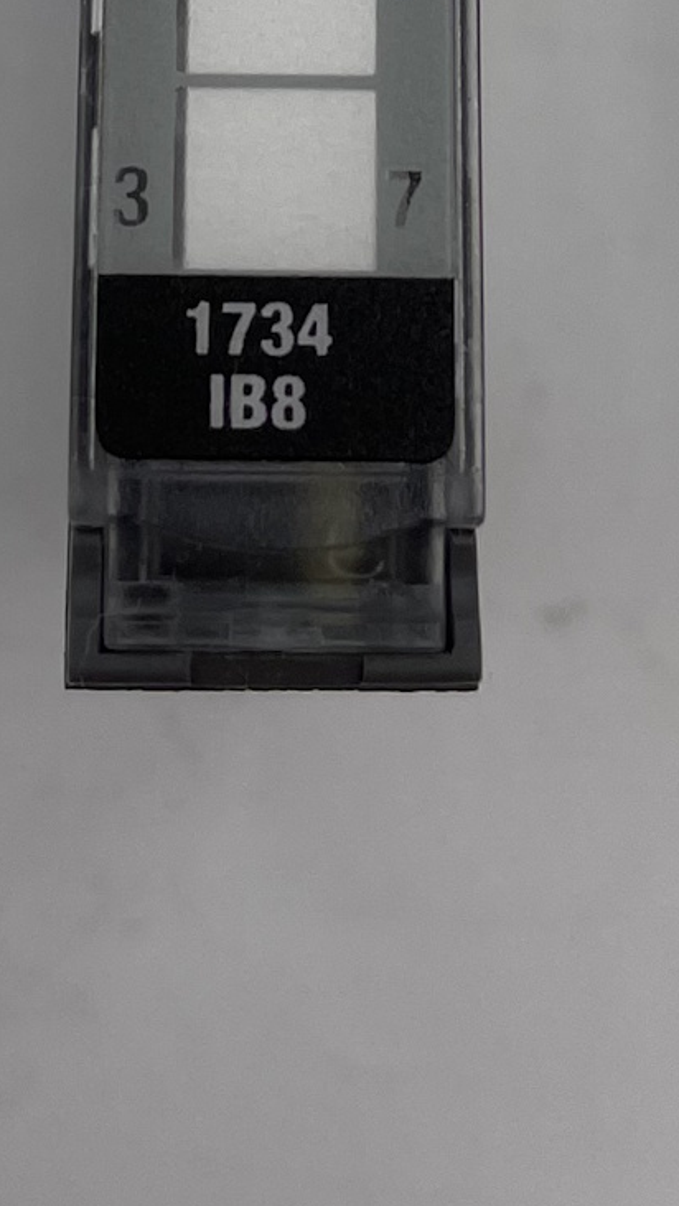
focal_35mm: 99
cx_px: 269
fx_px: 3167
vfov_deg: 19.7
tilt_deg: -73.6
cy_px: -407
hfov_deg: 12.2
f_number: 1.6
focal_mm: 4.2
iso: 32
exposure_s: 1/774
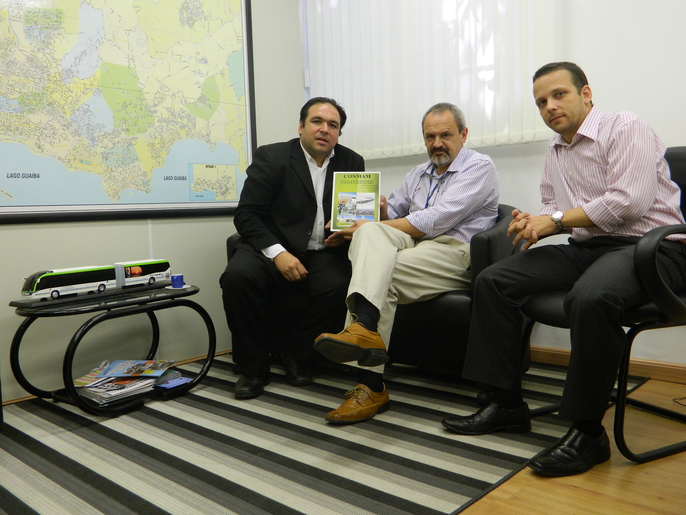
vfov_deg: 45.4
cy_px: 258
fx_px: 614
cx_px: 343
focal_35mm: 31
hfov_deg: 58.4
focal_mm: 5.6
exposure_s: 1/30
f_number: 3.2
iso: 220
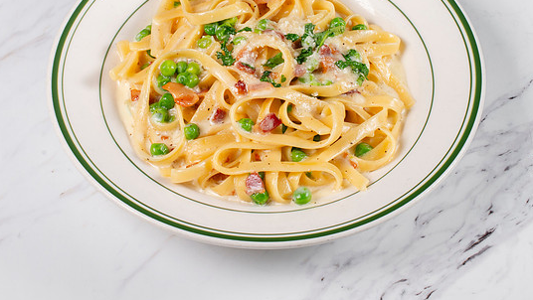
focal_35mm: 97
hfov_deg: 22.0
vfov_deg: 12.5
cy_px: 96
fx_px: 1371
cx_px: 262
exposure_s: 1/250
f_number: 11
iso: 200
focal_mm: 50
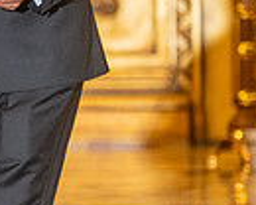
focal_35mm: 664
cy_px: 26
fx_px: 5031
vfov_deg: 2.3
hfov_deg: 2.9
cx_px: -170
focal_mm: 125
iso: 1000
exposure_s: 1/200
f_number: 2.8
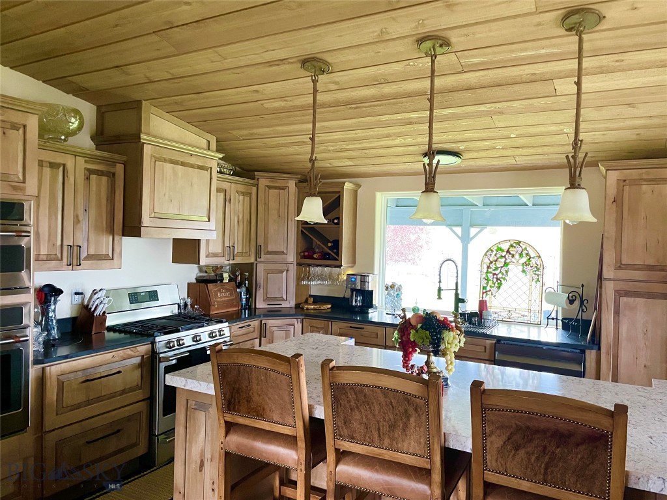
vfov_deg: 53.1
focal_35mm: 26
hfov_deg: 67.3
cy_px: 250
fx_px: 501
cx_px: 334
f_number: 1.6
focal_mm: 4.2
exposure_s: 1/60
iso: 500
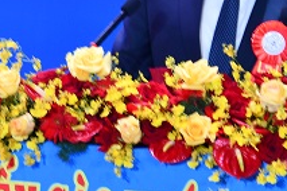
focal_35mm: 1689
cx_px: 243
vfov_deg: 0.8
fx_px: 13464
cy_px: -28
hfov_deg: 1.2
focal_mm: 400
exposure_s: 1/25
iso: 400
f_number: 10
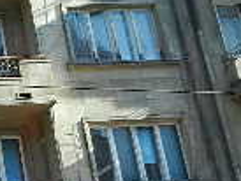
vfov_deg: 12.6
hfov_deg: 15.5
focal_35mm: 117
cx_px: -121
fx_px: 815
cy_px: 9
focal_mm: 4.5
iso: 160
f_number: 3.5
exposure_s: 1/100
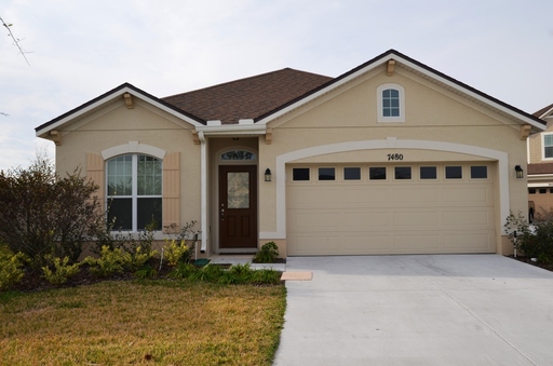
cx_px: 276
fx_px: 552
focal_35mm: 36
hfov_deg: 53.2
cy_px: 183
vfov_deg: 36.7
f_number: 11
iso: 100
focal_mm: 24
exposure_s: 1/200
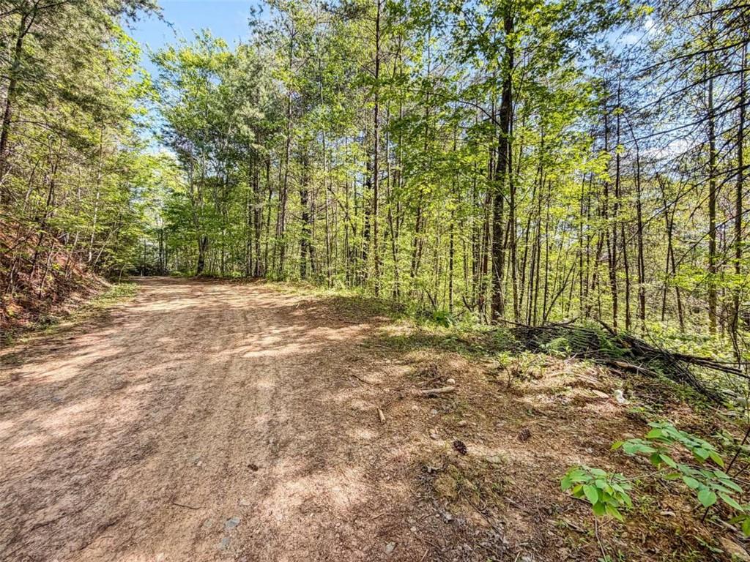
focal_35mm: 14
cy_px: 281
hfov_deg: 102.1
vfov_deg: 85.7
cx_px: 375
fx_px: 303
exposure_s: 1/240
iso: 40
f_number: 2.2
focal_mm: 2.22
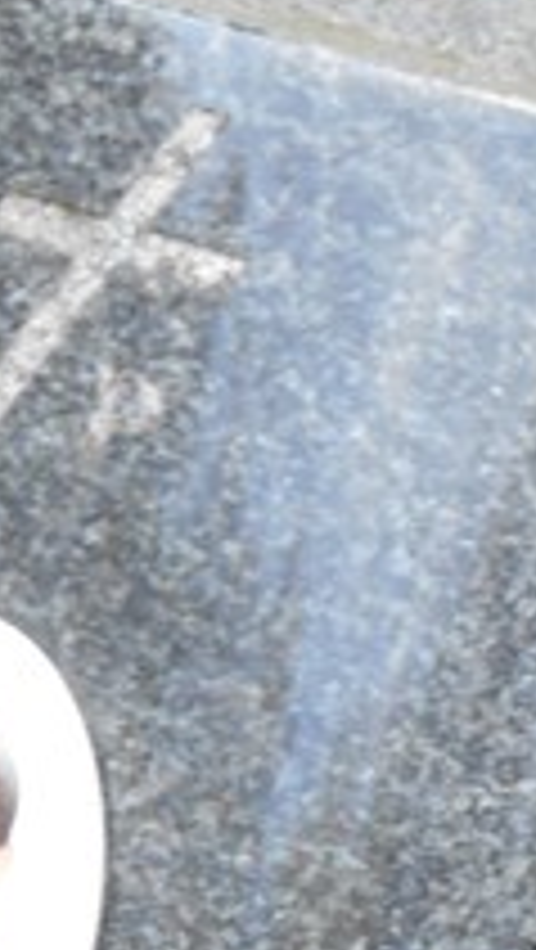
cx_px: 590
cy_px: 991
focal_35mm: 272
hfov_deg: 4.5
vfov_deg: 7.9
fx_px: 6859
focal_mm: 11.6
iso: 200
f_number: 5.3
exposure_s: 1/60
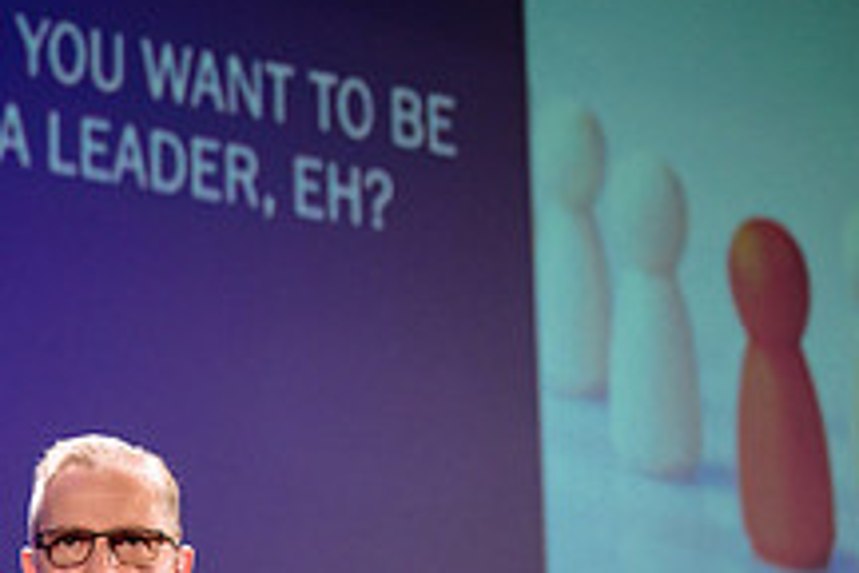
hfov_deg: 12.6
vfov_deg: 8.3
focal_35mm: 163
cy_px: 745
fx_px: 3889
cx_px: 424
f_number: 3.2
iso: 1600
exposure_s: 1/800
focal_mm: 58
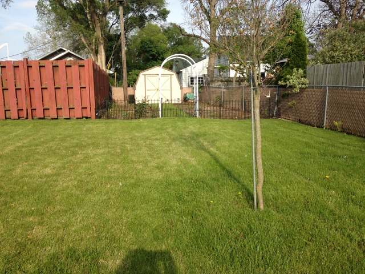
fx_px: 348
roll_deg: -1.0
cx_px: 182
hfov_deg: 55.4
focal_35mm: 33
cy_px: 137
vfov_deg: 42.9
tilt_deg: -7.9
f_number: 2.4
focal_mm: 4.12
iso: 50
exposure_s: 1/1043
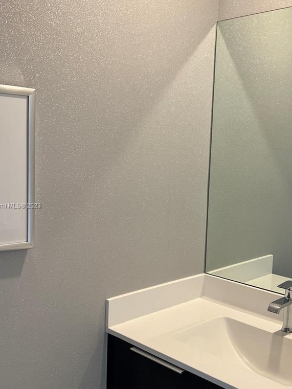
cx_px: 177
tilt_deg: -7.7
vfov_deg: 45.7
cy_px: 206
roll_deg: -2.2
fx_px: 461
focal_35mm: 41
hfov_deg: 35.0
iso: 125
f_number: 1.5
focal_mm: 5.7
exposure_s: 1/120
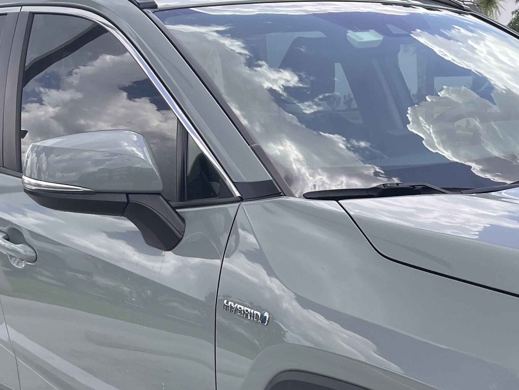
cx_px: 370
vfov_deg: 23.4
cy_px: 422
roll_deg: +2.8
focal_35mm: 59
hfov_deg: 32.3
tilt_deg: -20.6
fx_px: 885
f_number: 1.6
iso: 50
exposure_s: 1/1372
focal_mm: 5.1
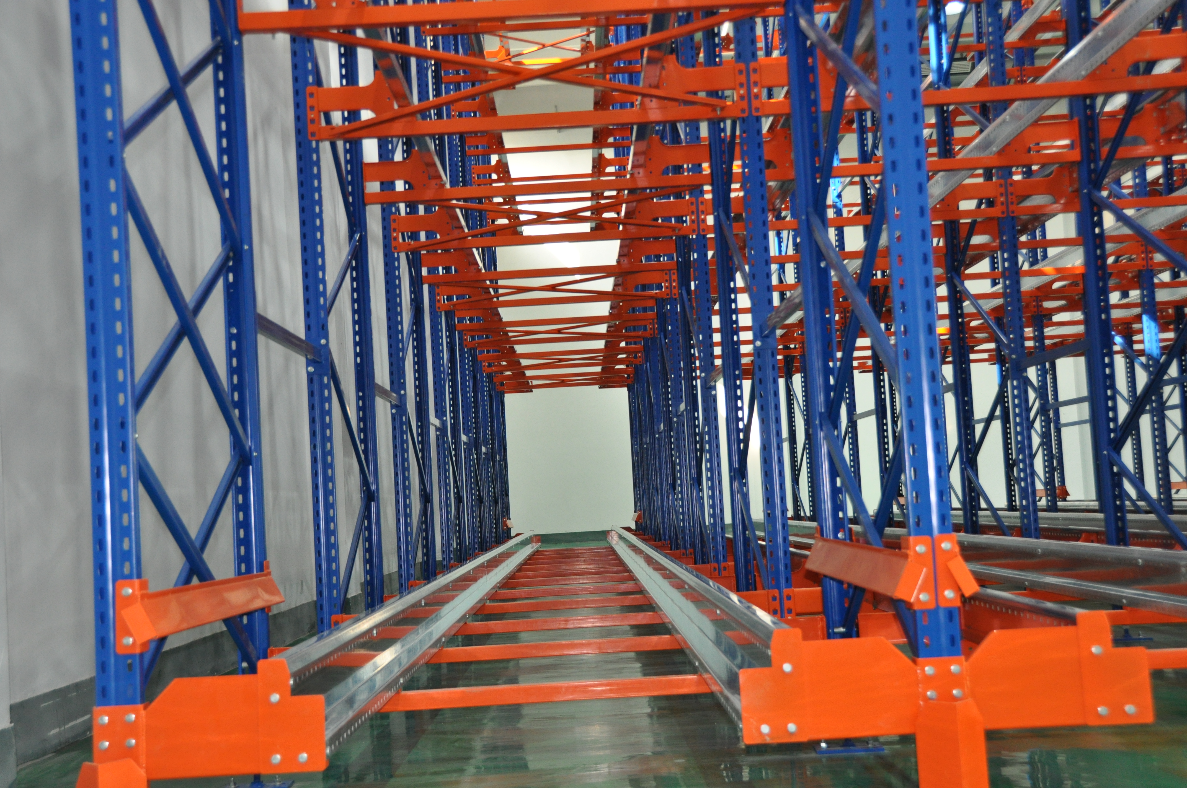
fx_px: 1383
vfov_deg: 31.8
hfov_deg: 46.4
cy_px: 394
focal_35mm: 42
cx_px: 594
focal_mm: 28
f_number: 4
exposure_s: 1/60
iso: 800
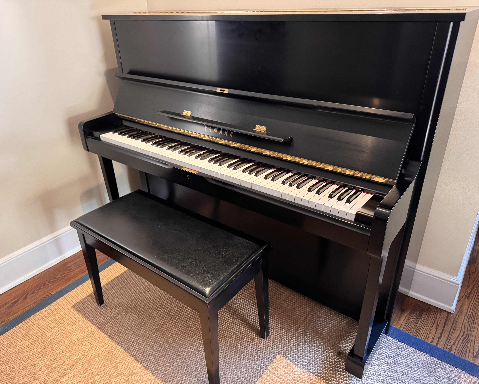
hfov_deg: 68.1
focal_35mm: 25
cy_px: 192
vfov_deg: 56.8
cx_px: 229
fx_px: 354
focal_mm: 6.76
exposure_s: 1/60
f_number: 1.78
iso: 800
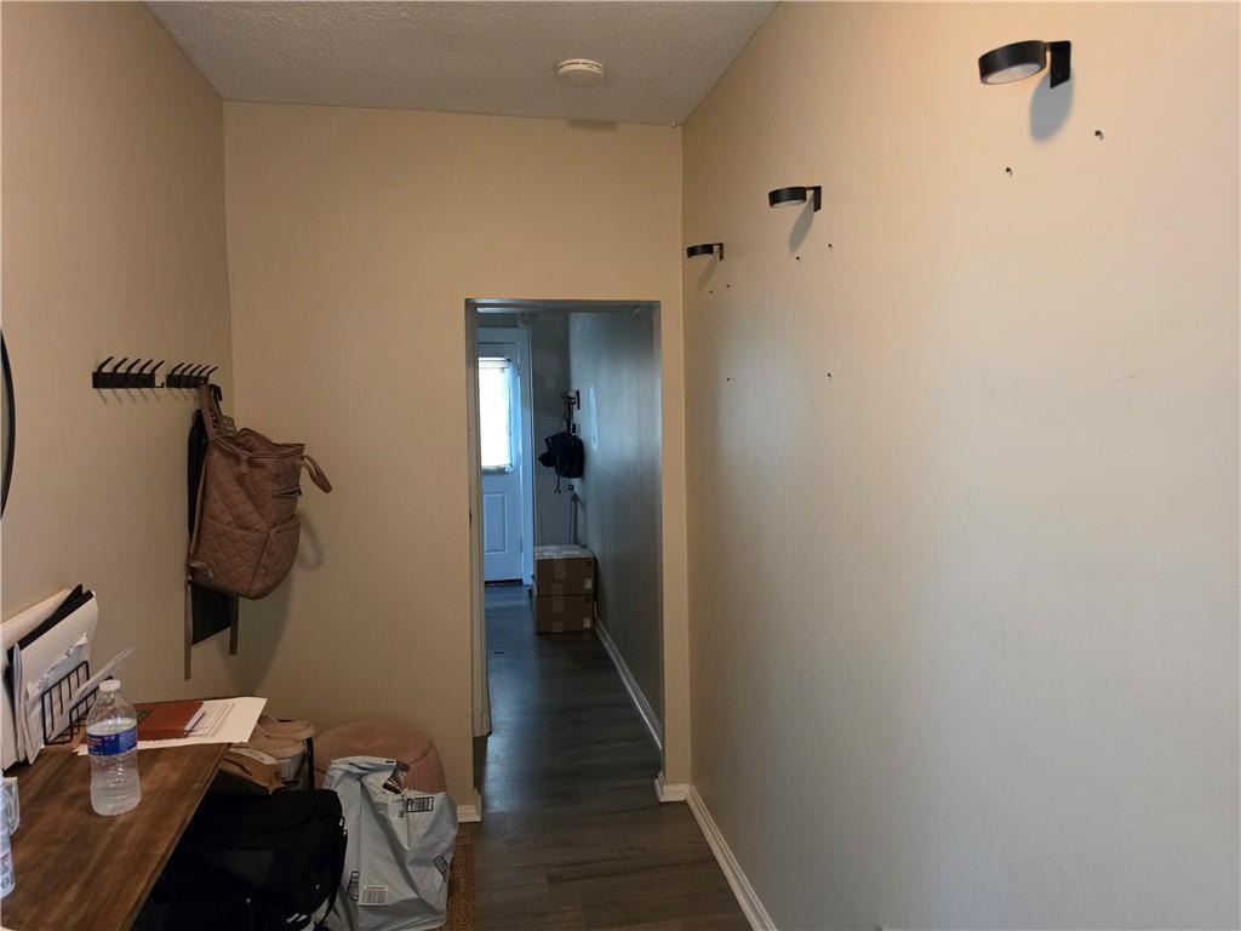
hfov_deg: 73.9
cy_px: 466
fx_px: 825
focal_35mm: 23
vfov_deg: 58.9
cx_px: 620
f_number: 1.4
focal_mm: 6.5
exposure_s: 1/120
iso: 800
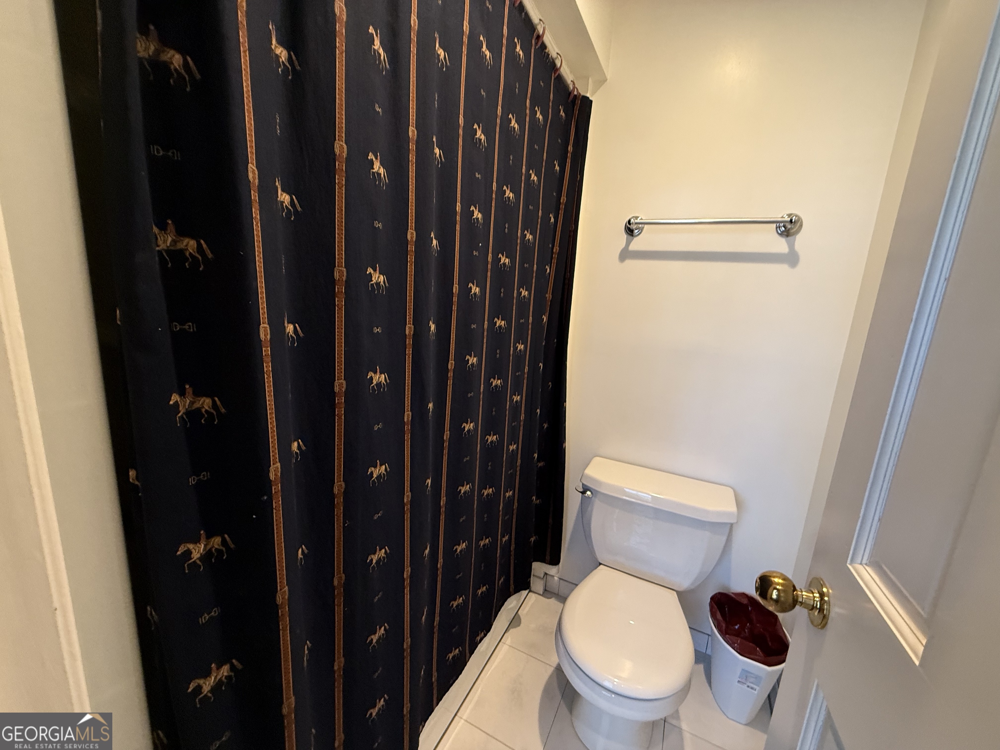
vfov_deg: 85.7
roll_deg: -3.3
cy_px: 375
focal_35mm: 14
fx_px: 404
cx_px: 500
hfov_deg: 102.1
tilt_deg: -12.2
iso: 320
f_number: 2.2
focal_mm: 2.22
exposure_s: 1/60
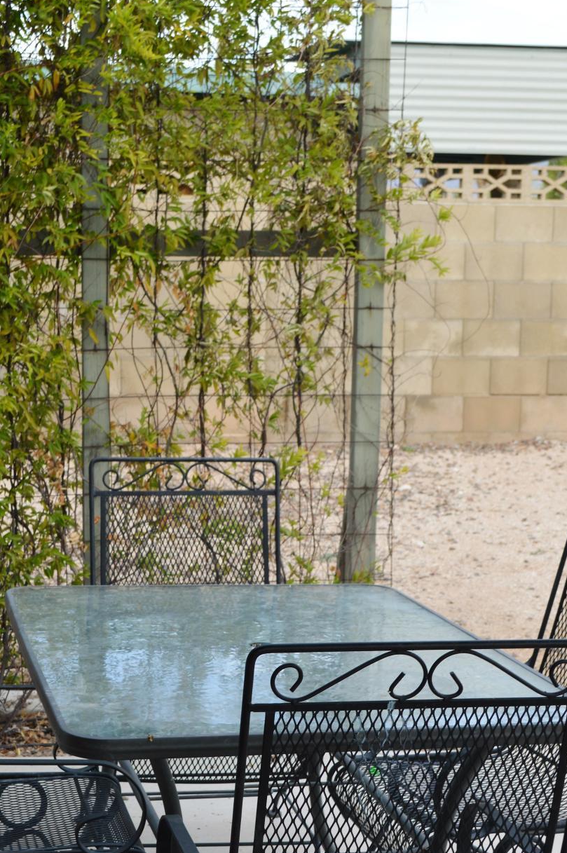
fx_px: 1633
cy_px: 581
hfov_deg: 19.6
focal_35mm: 69
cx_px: 185
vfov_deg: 29.0
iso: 180
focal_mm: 28
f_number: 5.6
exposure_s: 1/125
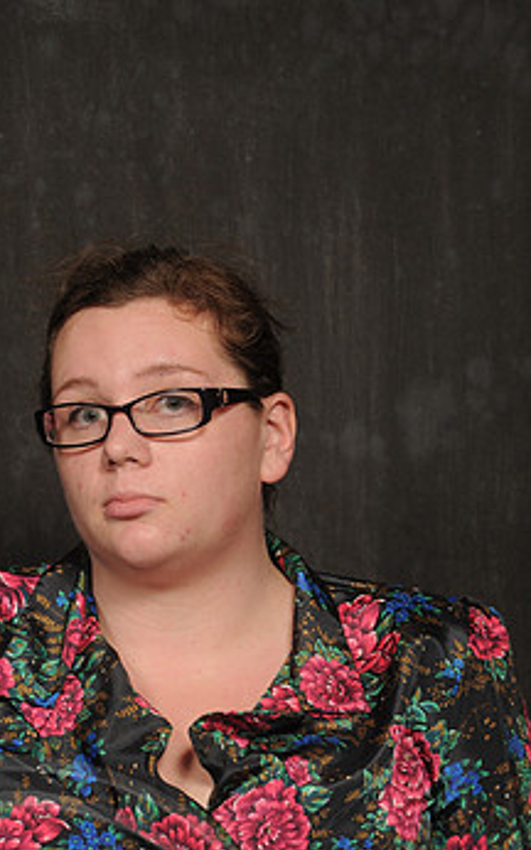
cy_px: 653
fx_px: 2966
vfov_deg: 16.2
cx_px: 144
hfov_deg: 10.2
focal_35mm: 128
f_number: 6.3
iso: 200
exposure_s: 1/60
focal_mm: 50
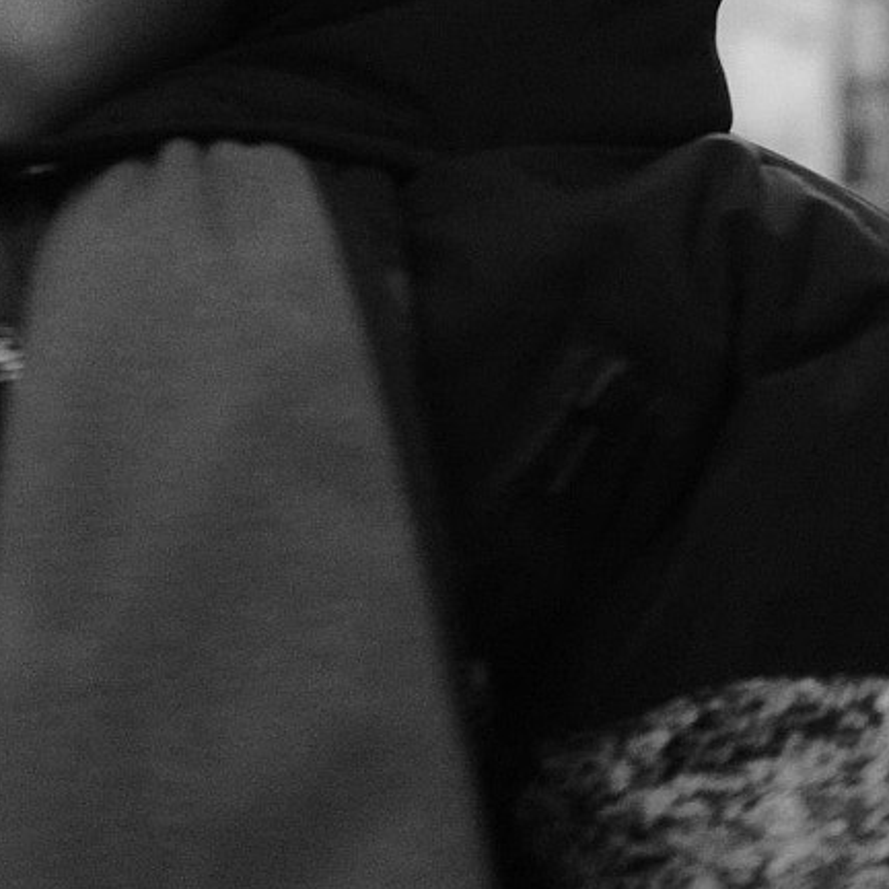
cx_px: 432
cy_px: 113
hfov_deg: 13.5
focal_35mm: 129
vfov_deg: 13.4
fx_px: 3748
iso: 3200
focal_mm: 27
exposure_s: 1/125
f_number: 2.8
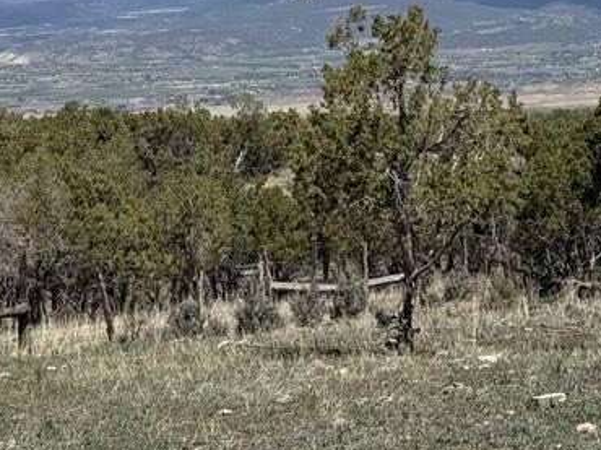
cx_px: 169
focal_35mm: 133
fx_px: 2308
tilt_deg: -0.9
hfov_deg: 14.8
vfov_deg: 11.1
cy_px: 68
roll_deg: -0.7
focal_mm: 6.76
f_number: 1.78
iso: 80
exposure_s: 1/8772
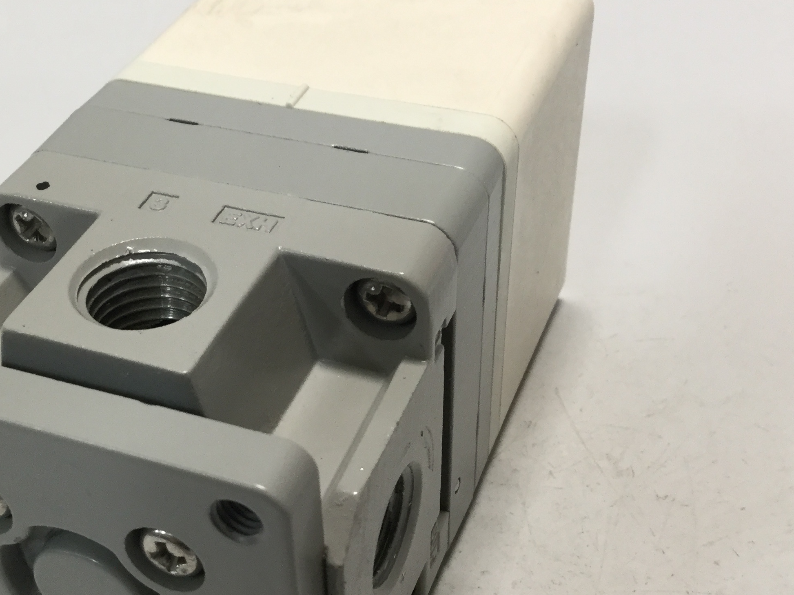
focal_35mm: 52
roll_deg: +6.3
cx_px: 283
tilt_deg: -42.0
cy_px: 374
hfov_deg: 36.5
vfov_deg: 27.9
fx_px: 1193
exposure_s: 1/30
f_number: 2.4
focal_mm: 3.3
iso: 50
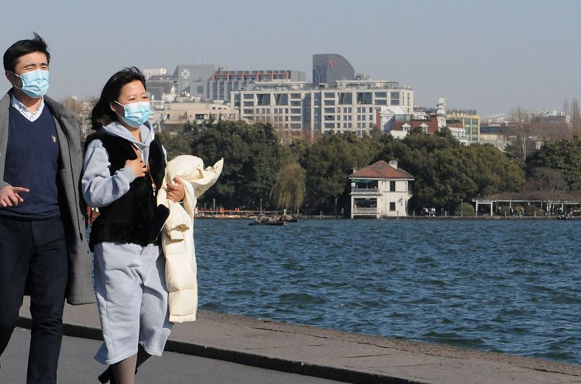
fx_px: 2447
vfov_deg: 9.0
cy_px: 200
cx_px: 231
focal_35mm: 152
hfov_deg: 13.5
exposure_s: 1/1250
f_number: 18
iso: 1250
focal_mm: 70
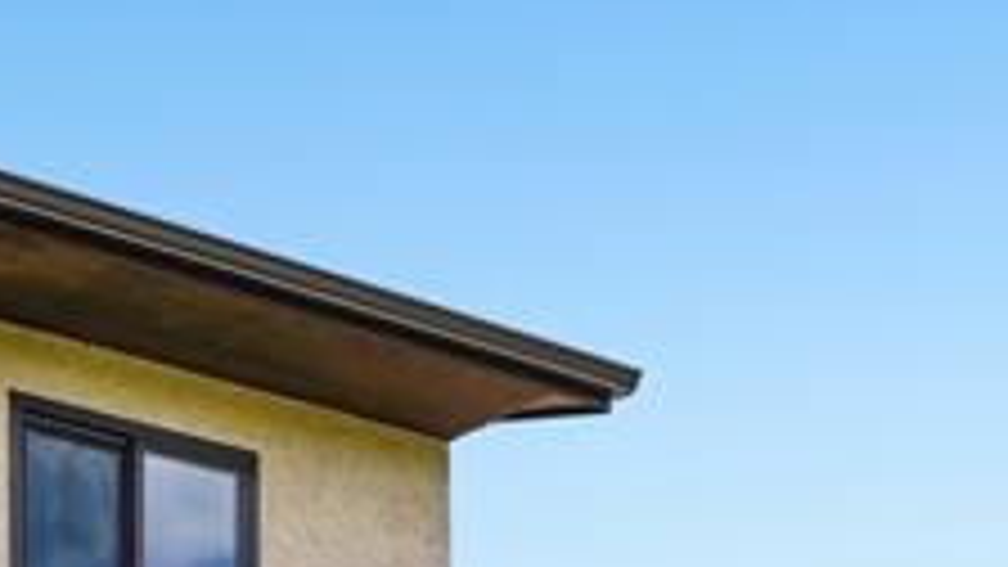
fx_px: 1868
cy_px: 1120
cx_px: -270
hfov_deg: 26.2
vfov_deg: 14.5
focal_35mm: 70
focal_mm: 14.6
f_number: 8
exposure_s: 1/80
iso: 100
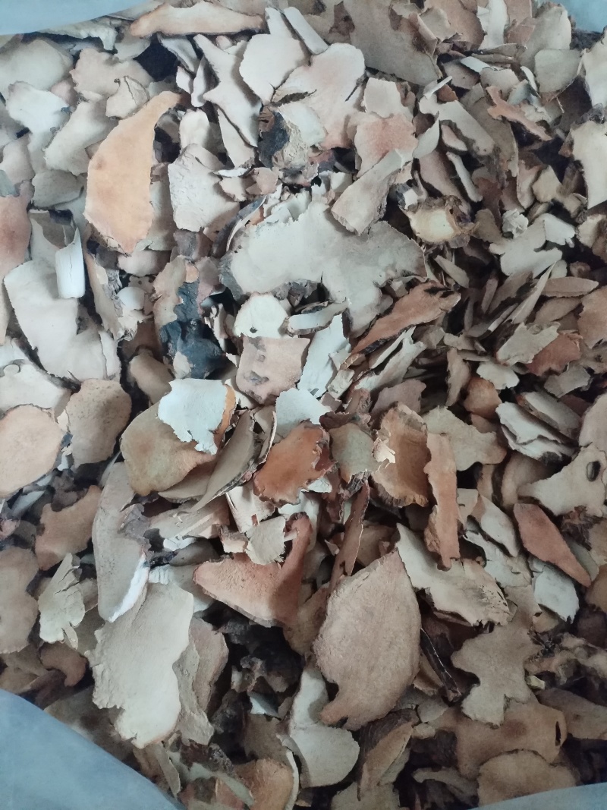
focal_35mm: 26
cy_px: 405
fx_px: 608
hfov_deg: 53.1
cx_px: 304
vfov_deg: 67.3
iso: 524
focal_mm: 4.25
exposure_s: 1/100
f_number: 1.8
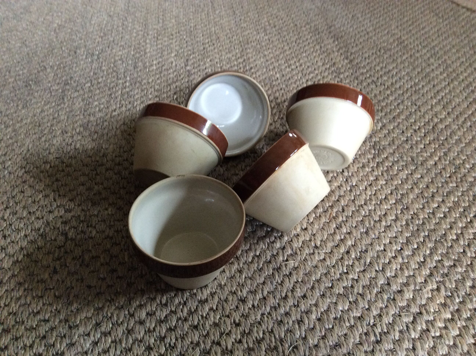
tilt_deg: -44.8
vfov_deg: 44.1
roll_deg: -0.9
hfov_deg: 56.9
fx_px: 439
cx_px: 238
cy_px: 178
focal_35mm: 32
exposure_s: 1/25
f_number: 2.4
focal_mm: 3.3
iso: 200
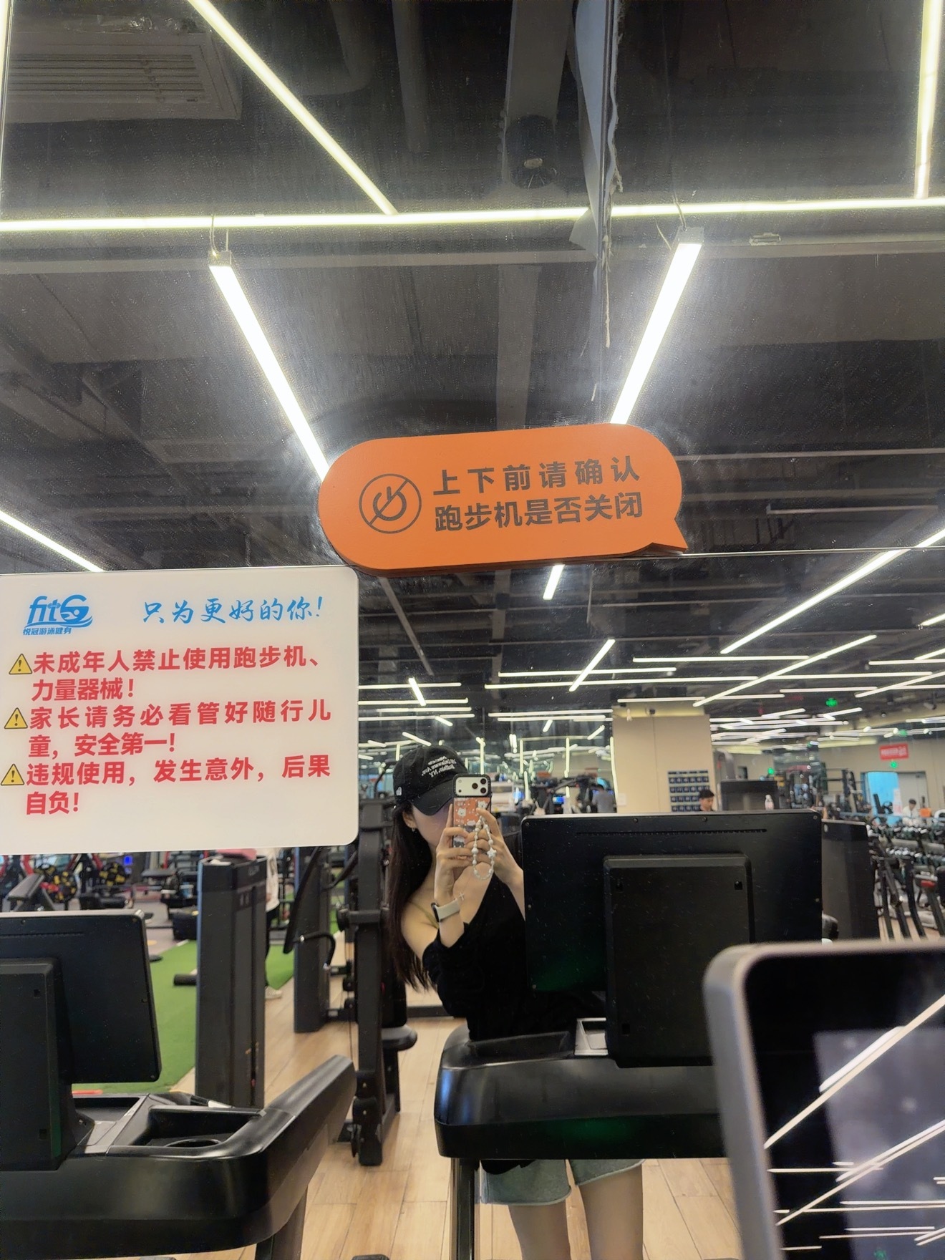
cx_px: 472
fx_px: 874
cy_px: 630
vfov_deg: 71.6
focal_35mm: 24
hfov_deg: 56.8
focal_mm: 6.76
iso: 400
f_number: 1.78
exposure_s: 1/51
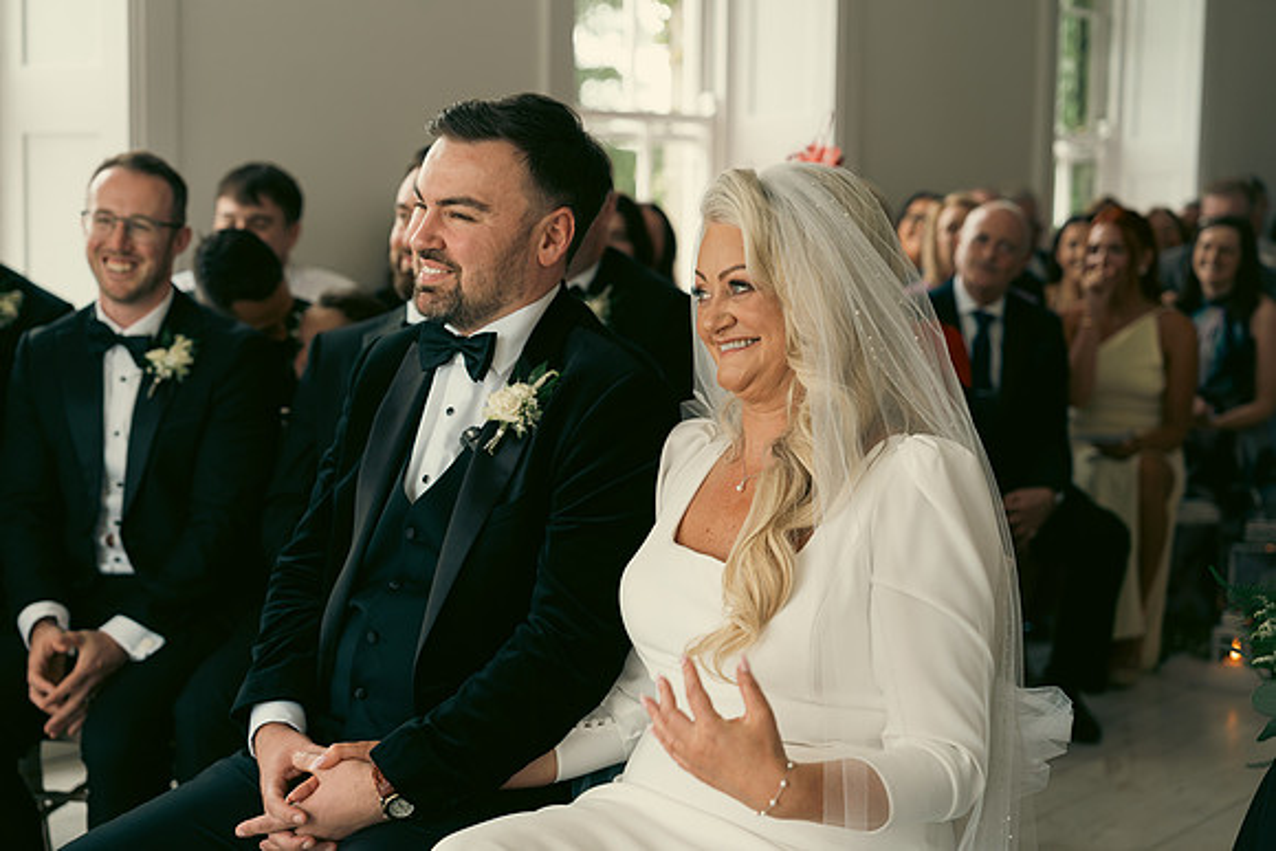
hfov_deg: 32.9
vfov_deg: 22.3
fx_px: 2163
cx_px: 638
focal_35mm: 61
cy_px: 426
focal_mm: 61
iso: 250
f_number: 3.5
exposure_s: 1/160
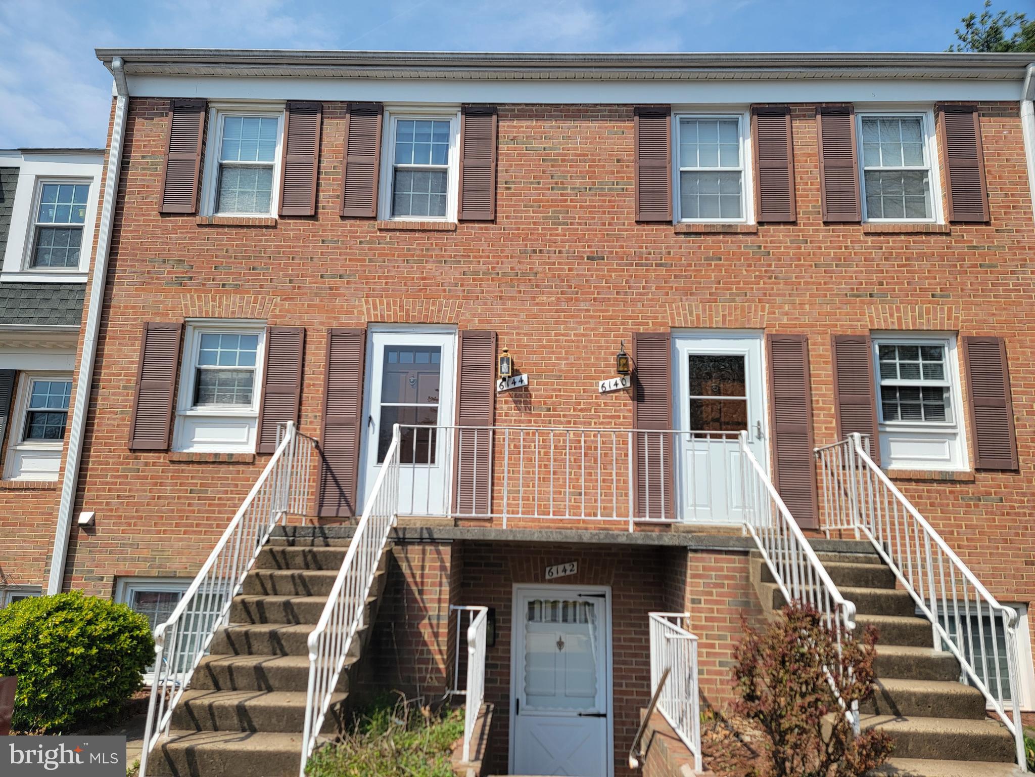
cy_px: 388
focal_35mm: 24
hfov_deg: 71.6
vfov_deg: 56.8
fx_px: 718
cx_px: 518
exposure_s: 1/981
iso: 16
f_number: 1.8
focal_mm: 6.7
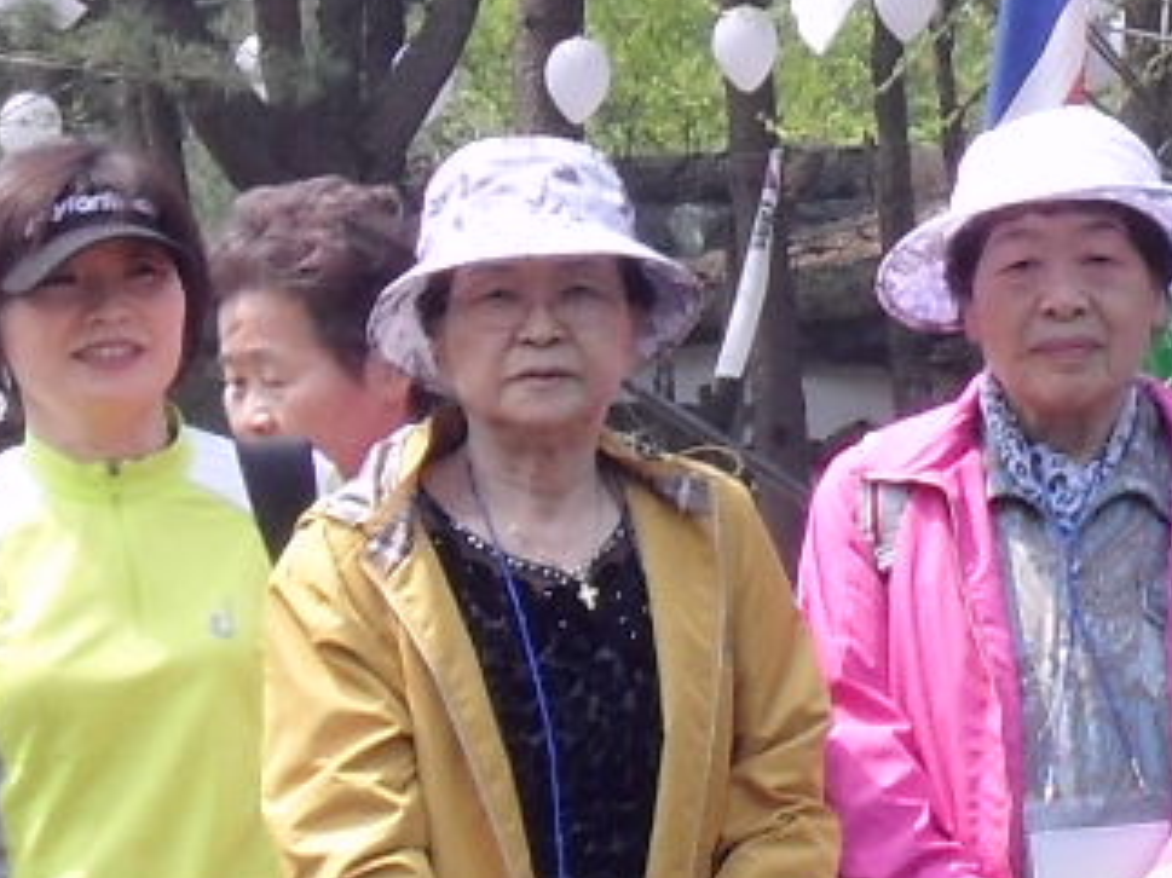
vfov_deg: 3.3
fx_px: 15027
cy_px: 87
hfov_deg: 4.4
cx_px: 2707
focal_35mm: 444
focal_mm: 12.5
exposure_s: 1/180
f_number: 5.1
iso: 80
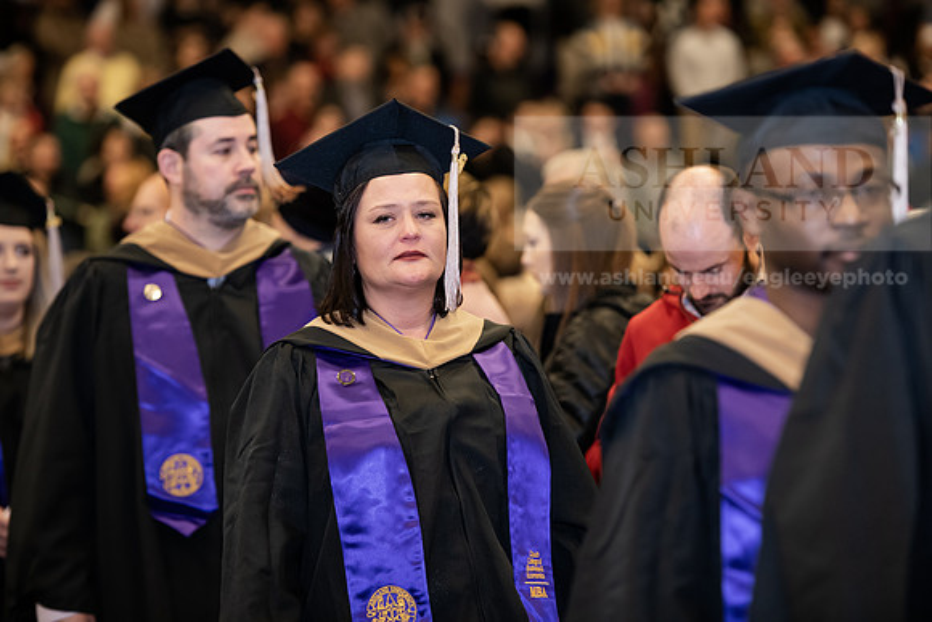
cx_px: 466
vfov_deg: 9.5
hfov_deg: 14.2
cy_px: 311
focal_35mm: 145
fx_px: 3755
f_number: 3.2
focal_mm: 145
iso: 2000
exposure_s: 1/200
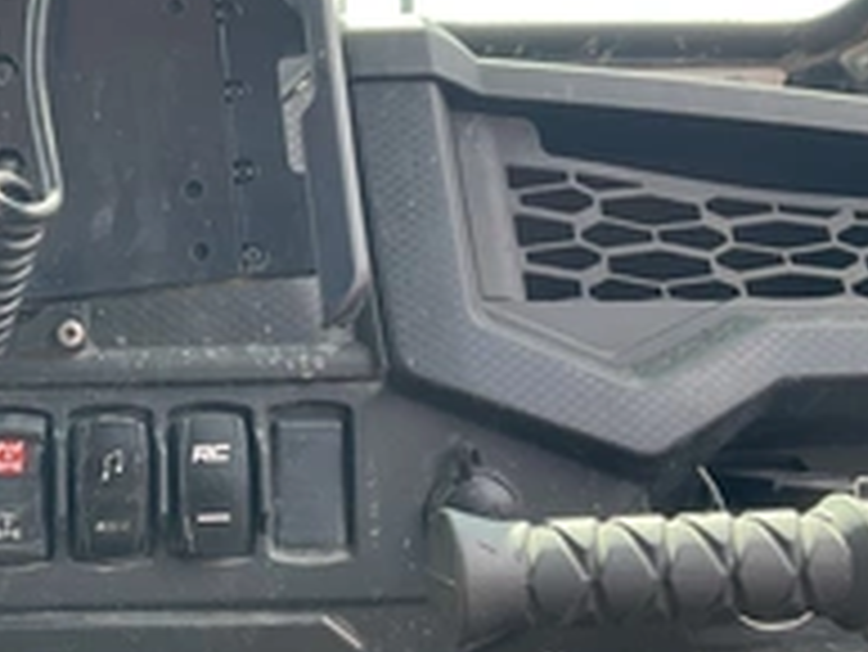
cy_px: 315
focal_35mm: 60
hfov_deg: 30.8
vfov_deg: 24.4
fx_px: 1505
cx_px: 94
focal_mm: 3
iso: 20
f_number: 1.8
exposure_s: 1/145
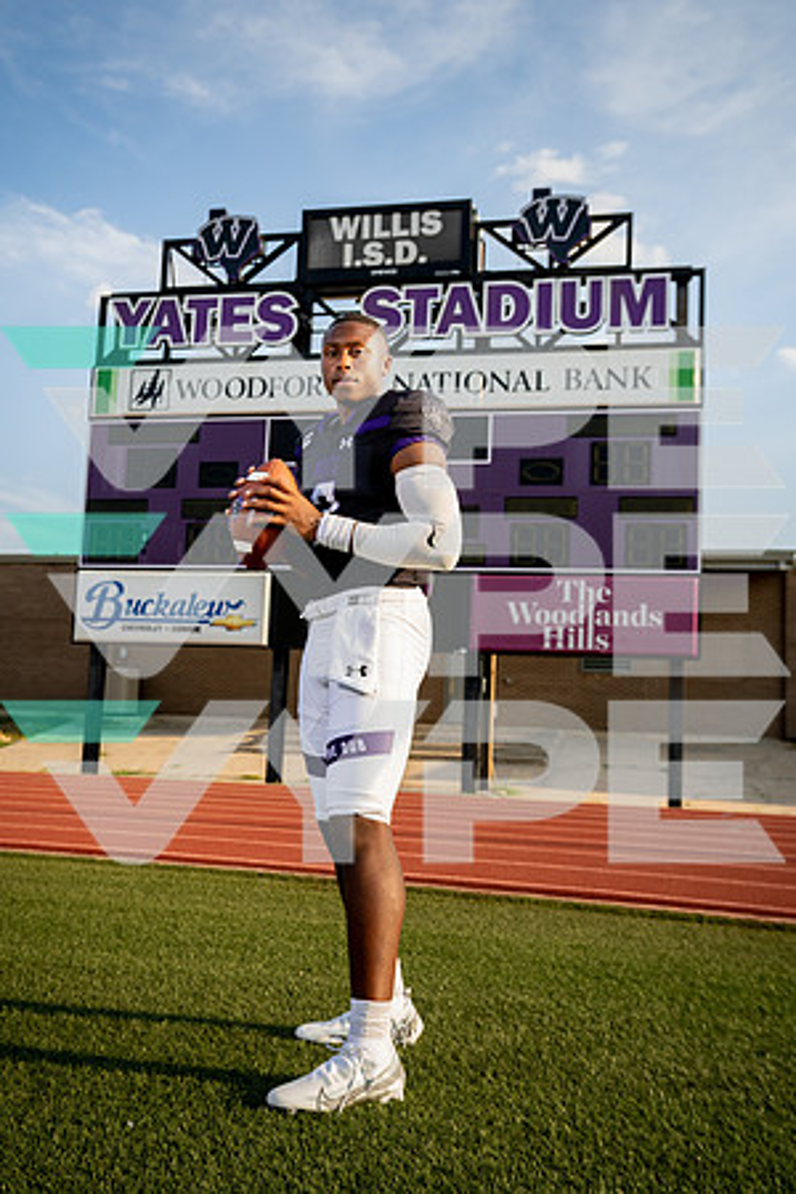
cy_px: 597
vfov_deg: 54.4
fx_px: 1161
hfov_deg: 37.9
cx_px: 398
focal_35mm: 35
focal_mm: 35
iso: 320
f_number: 4.5
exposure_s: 1/800
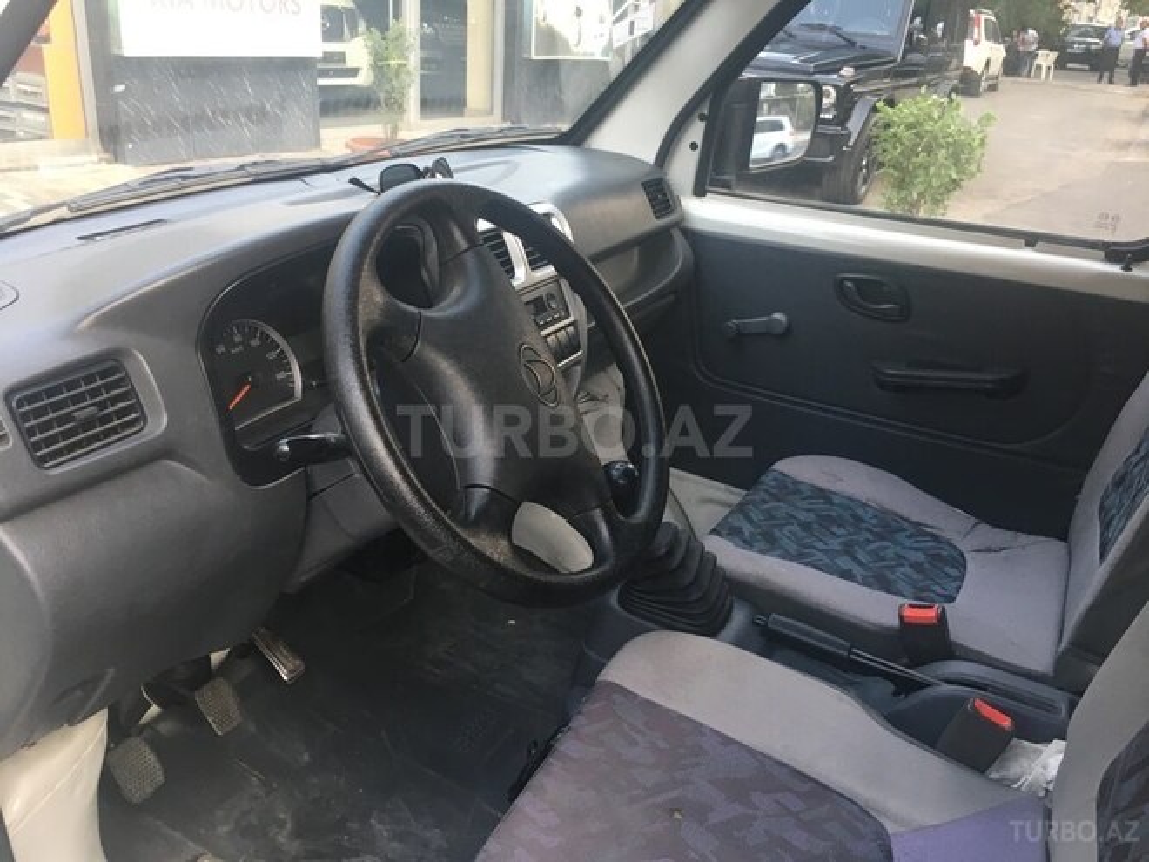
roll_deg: -2.9
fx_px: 963
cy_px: 431
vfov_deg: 48.2
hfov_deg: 61.7
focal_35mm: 29
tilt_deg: -22.4
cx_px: 574
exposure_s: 1/33
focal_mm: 4.15
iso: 80
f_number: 2.2
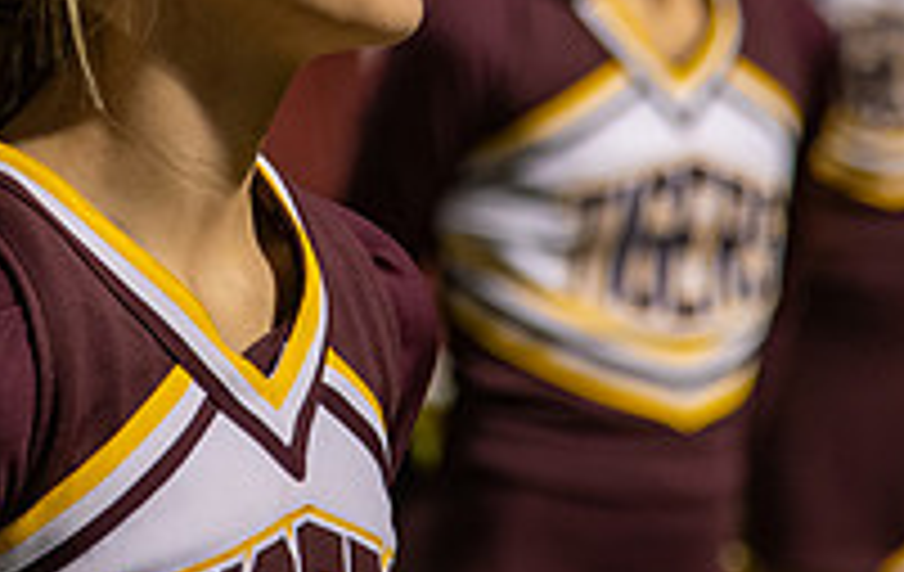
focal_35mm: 402
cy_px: 53
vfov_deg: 3.3
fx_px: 9935
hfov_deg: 5.2
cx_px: 287
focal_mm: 120
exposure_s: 1/100
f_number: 4
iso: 640
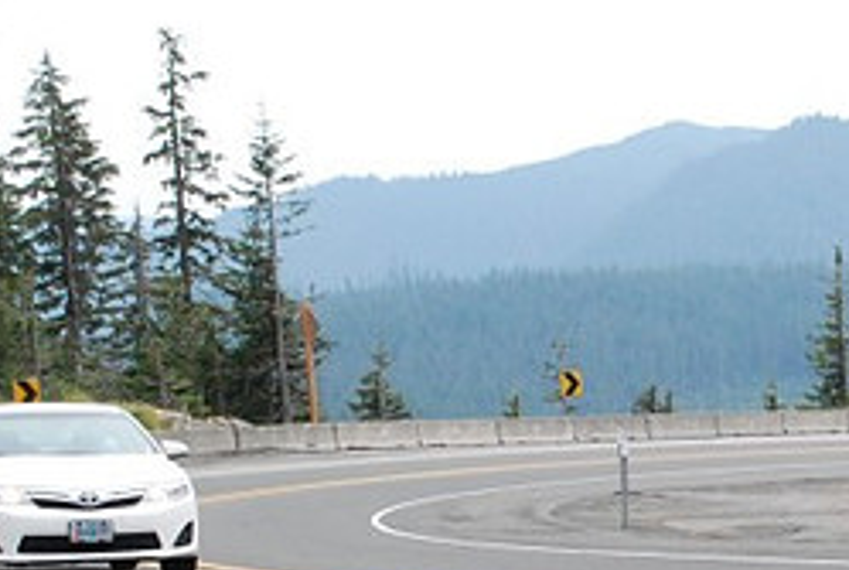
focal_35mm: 112
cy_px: 602
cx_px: 702
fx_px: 2646
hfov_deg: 18.0
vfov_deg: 12.1
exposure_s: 1/4000
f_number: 4.2
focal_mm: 32
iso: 1600
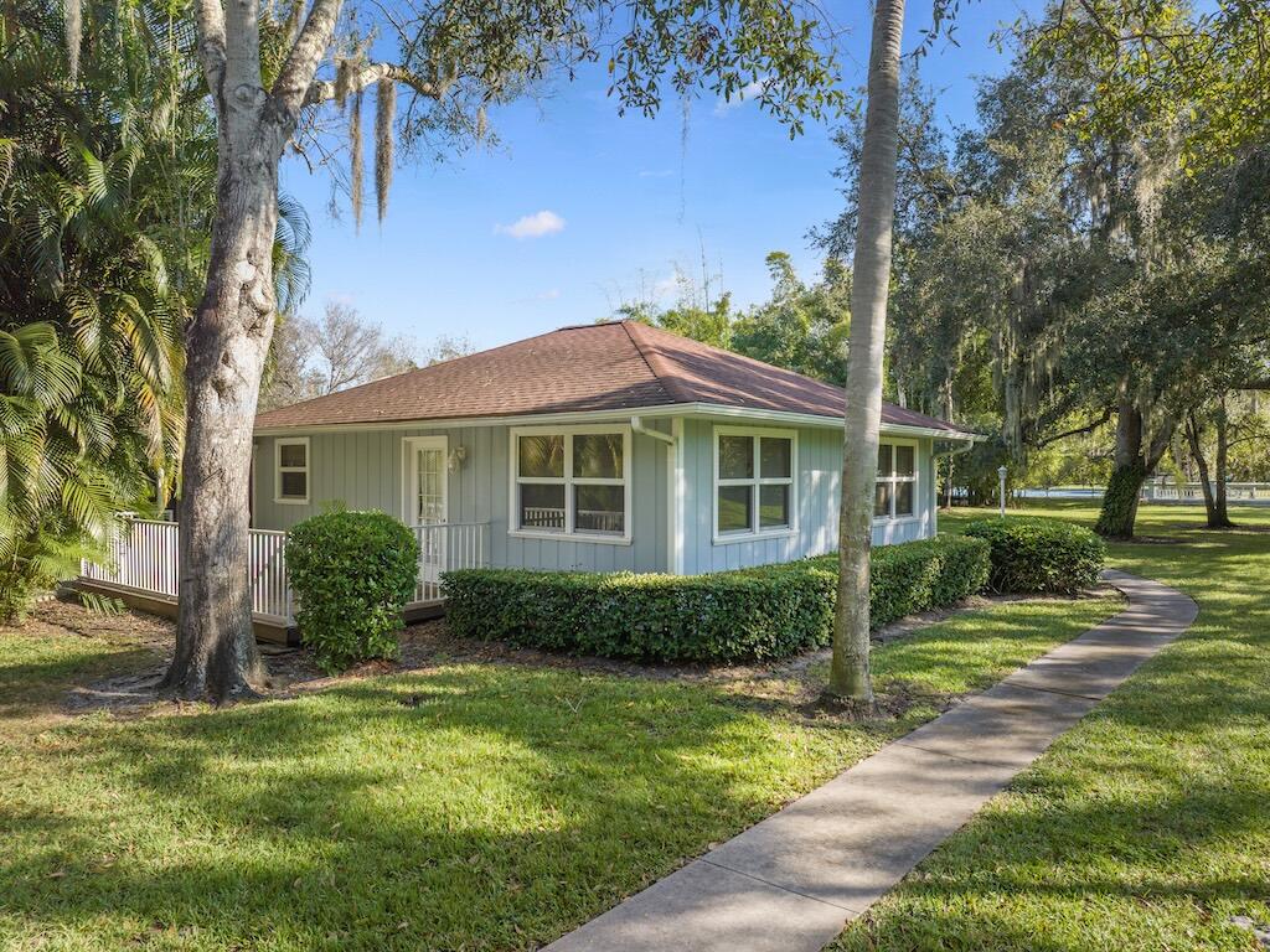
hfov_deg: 71.6
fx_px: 881
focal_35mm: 24
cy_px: 476
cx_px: 635
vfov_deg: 56.8
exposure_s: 1/60
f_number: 3.2
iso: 200
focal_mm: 12.29
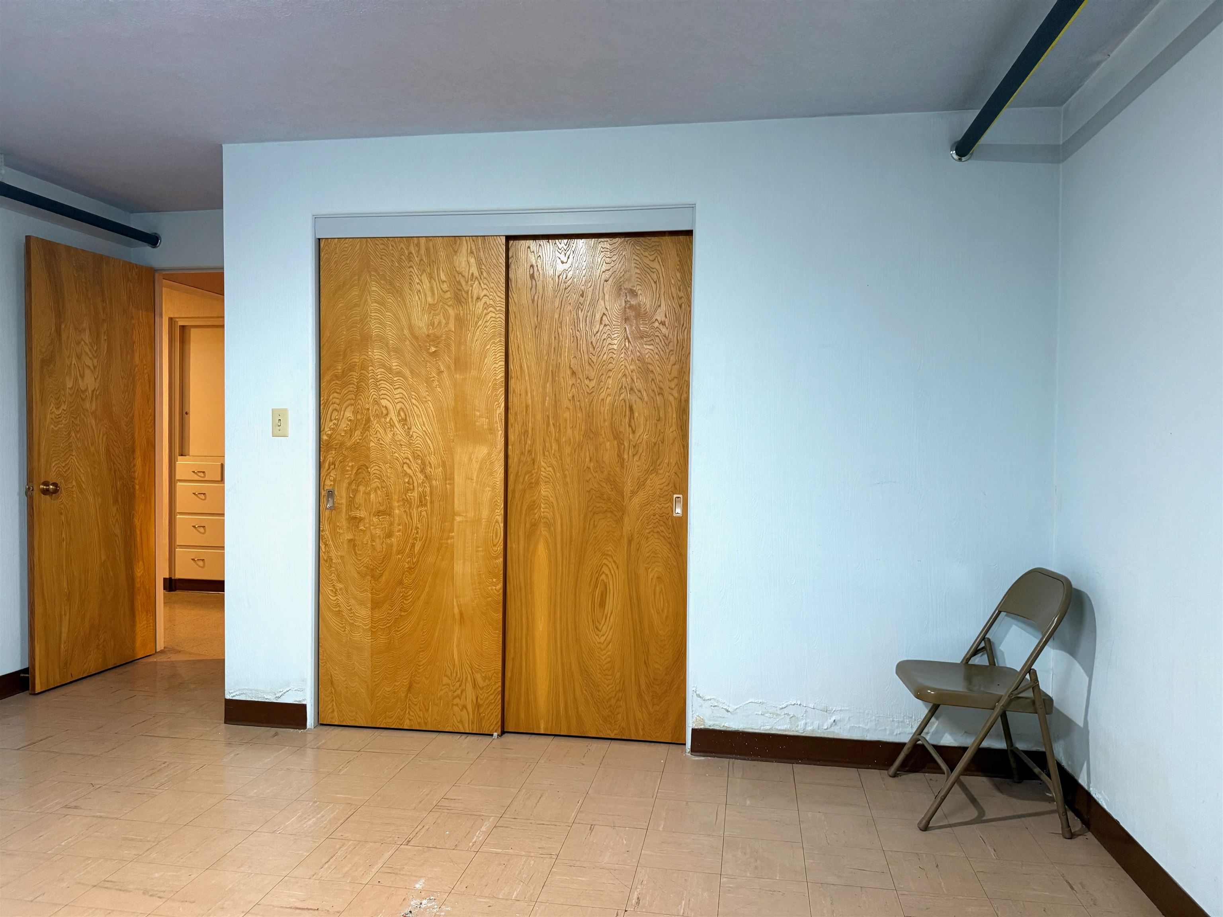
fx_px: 848
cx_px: 612
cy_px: 458
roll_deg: -0.7
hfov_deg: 71.6
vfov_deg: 56.8
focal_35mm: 24
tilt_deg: -1.6
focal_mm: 6.76
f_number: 1.78
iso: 320
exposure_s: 1/60
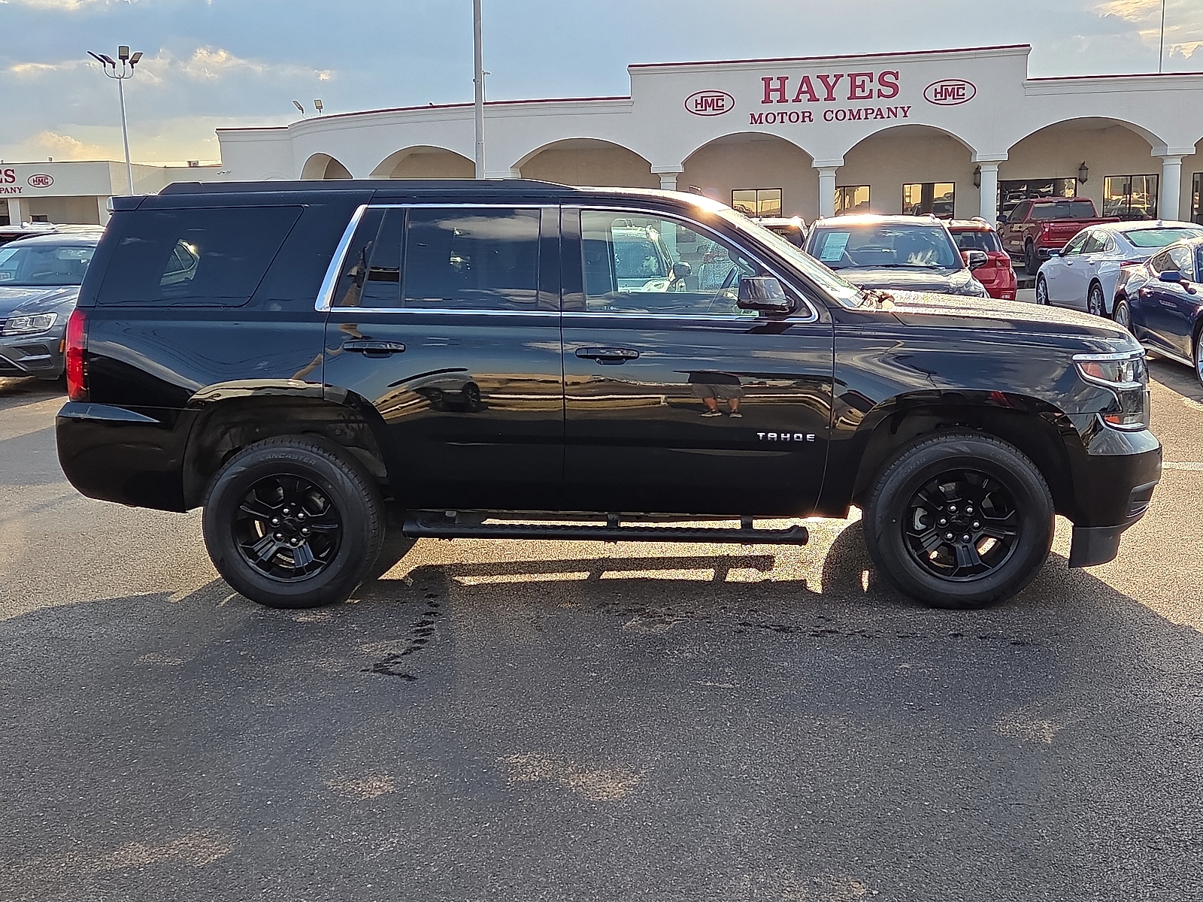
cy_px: 451
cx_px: 602
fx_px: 1286
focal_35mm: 37
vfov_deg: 38.7
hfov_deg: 50.1
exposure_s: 1/625
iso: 25
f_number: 1.8
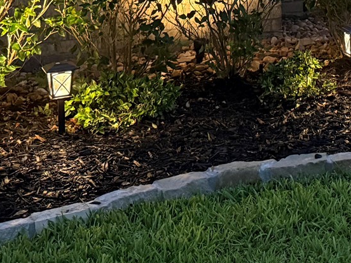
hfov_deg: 20.8
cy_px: -158
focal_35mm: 89
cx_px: 399
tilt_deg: +1.6
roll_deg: +1.6
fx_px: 902
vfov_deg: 15.1
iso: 1000
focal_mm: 6.76
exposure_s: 1/40
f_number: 1.78
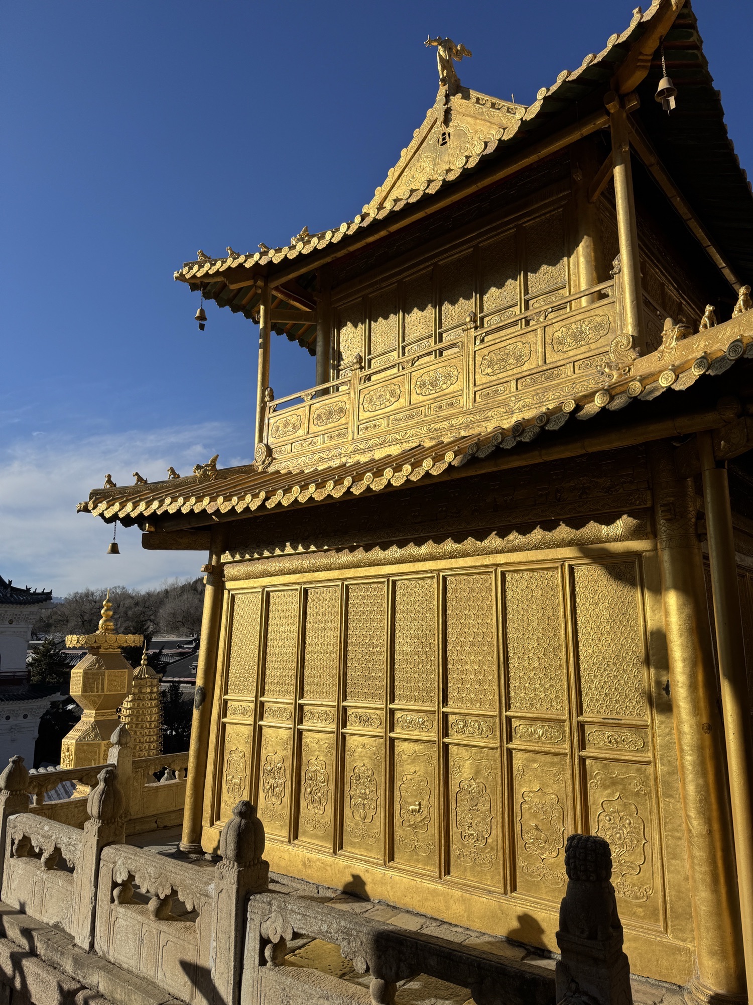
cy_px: 502
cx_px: 376
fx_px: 696
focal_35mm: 24
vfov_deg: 71.6
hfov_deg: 56.8
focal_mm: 6.76
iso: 80
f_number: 1.78
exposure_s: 1/6410
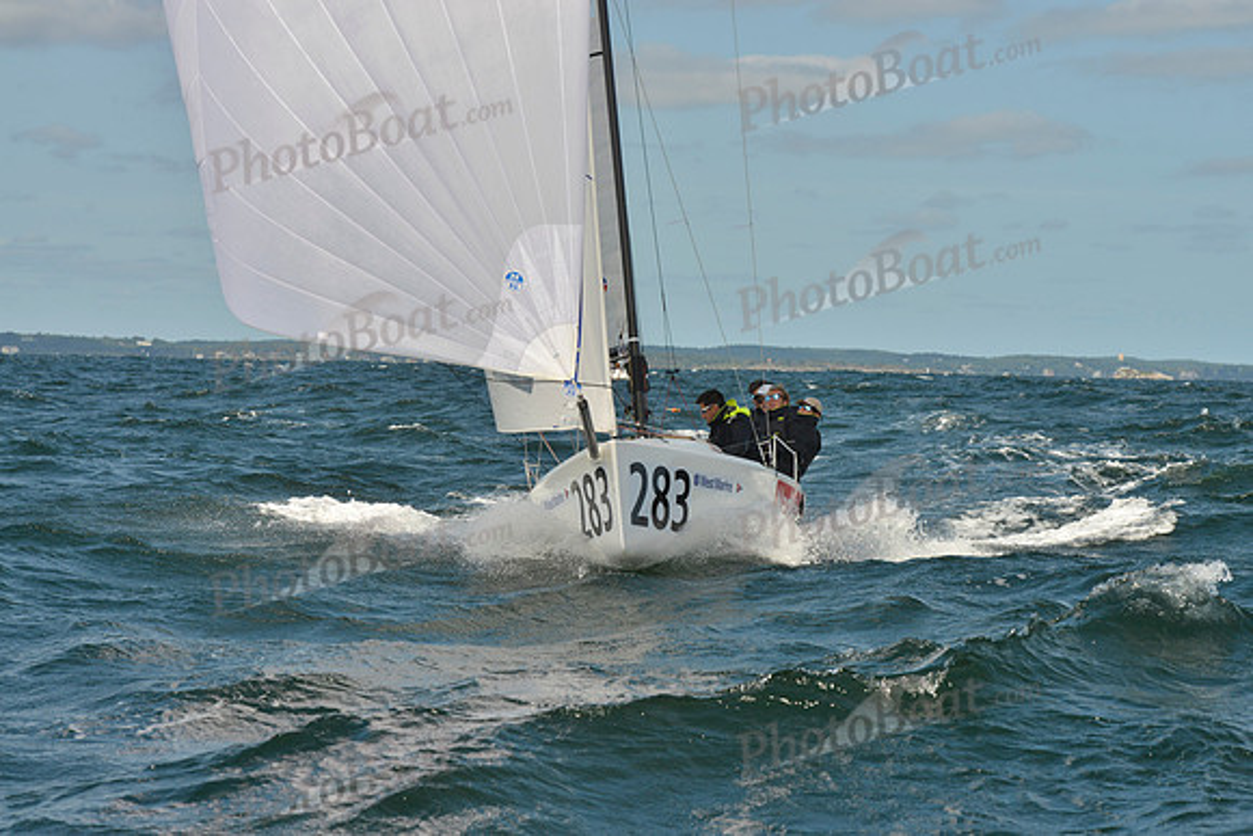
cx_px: 626
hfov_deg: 21.5
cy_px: 418
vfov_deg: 14.4
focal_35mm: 95
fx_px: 3307
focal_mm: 95
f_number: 10
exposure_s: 1/1600
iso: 400
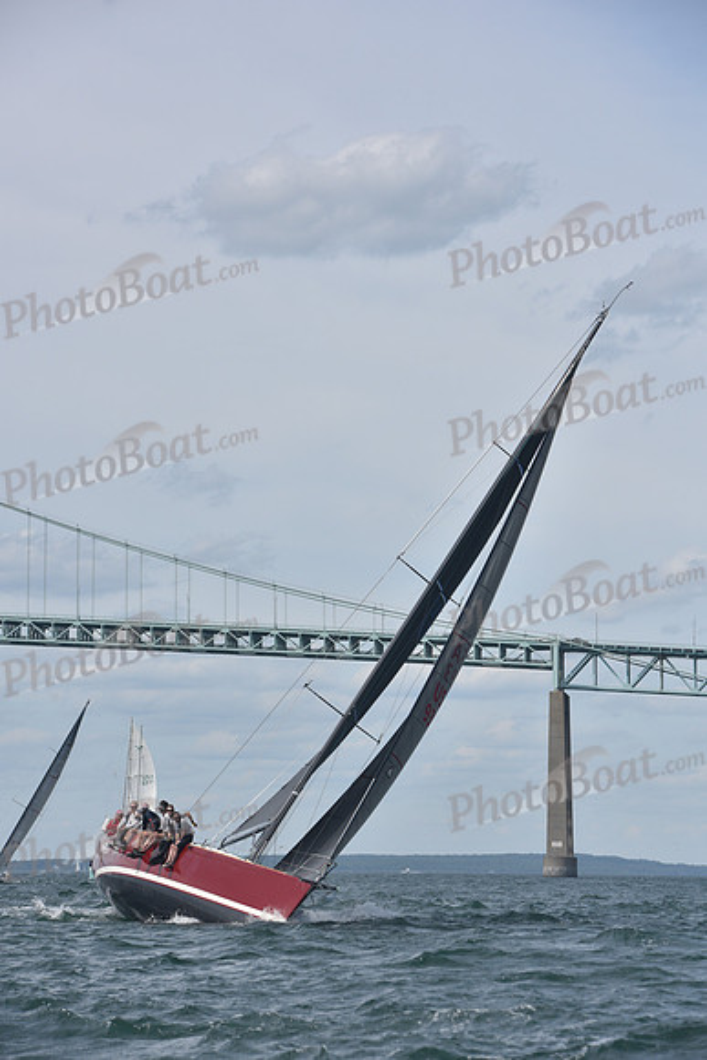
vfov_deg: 16.4
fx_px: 3680
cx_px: 354
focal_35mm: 125
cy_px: 530
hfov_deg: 11.0
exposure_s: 1/800
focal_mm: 125
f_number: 8
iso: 320
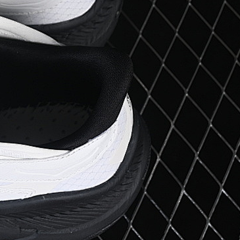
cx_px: -112
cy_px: 62
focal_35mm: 181
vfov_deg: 9.6
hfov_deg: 9.4
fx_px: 1420
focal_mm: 48
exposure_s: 1/80
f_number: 7.1
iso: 160
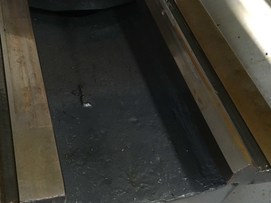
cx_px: 91
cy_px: 122
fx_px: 376
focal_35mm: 48
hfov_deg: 39.2
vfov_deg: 30.2
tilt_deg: -49.6
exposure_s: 1/17
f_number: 2.2
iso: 200
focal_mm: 4.15
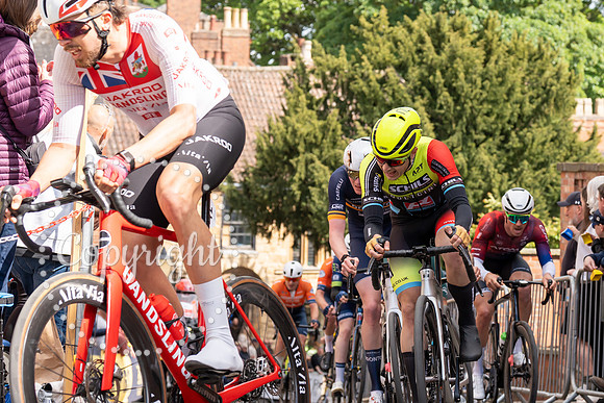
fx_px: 2059
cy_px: 102
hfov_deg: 16.6
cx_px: 475
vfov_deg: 11.2
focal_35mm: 123
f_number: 5
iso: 320
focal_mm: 70
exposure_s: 1/1000
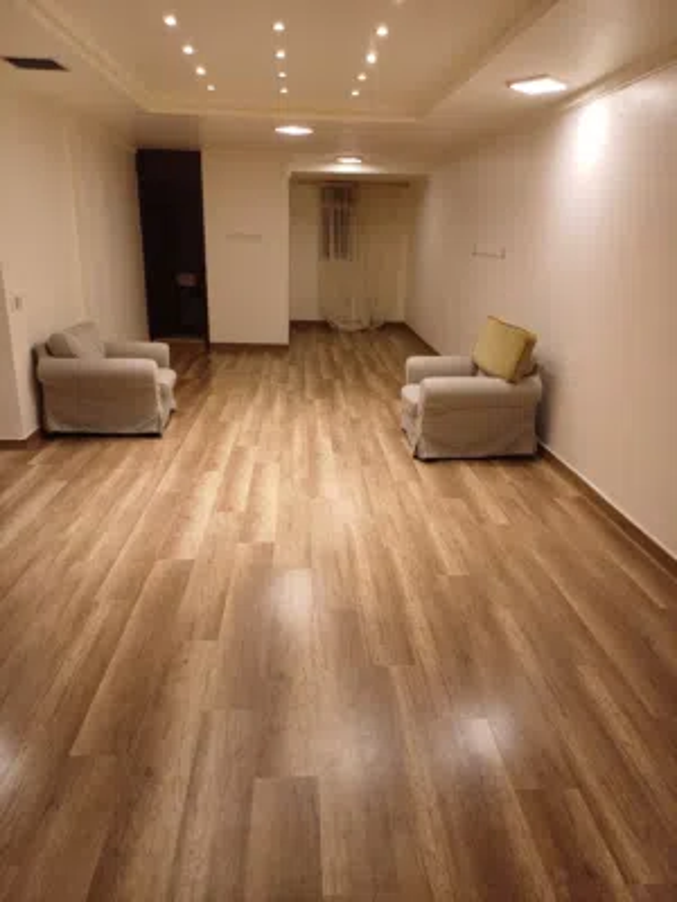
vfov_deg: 69.4
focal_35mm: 25
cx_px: 338
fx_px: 652
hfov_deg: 54.9
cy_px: 451
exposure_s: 1/50
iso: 200
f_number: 1.8
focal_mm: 4.65
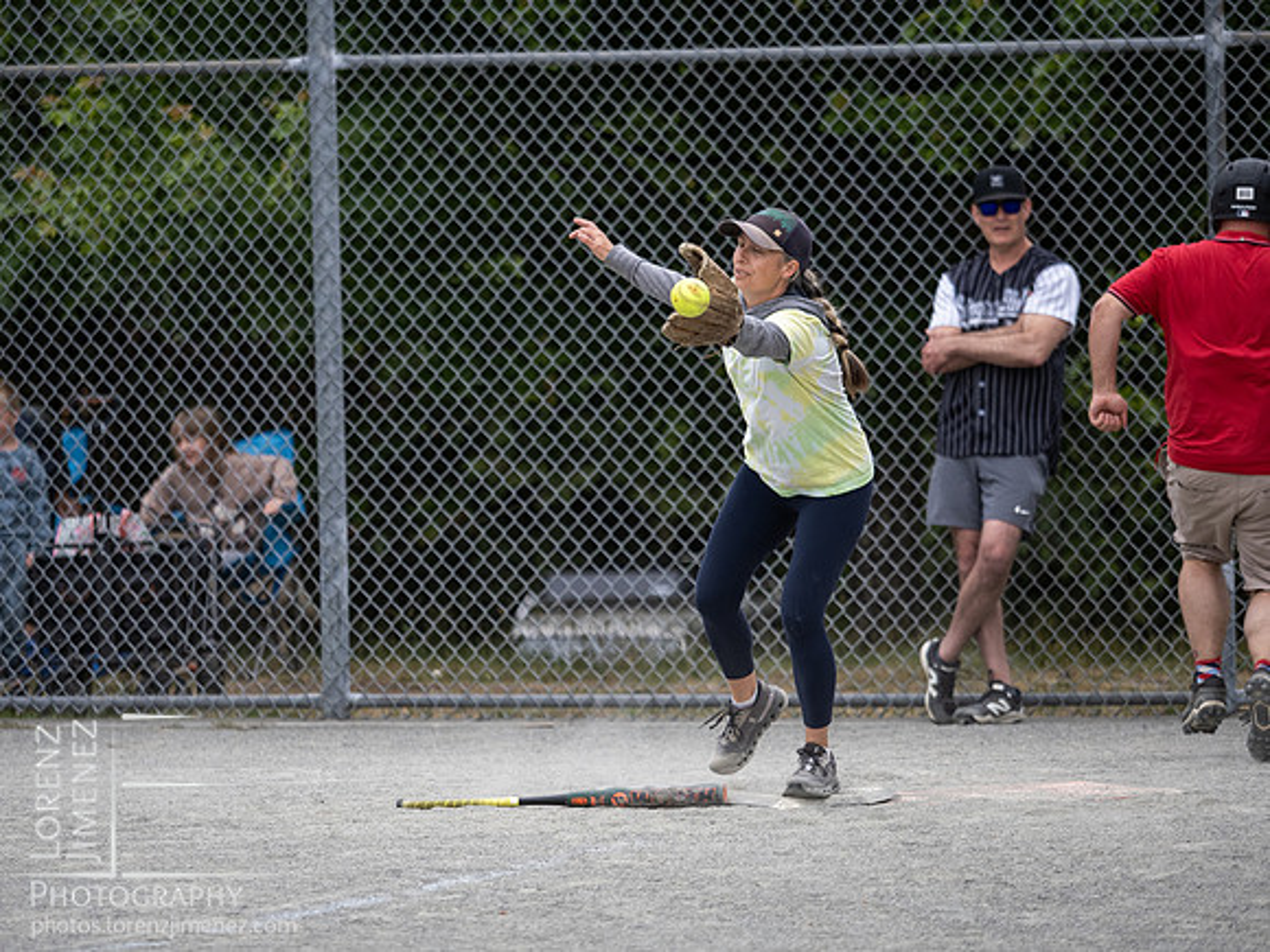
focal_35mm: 284
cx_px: 635
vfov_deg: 5.2
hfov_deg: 7.0
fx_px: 10419
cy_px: 476
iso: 500
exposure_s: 1/1600
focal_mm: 142
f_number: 2.8
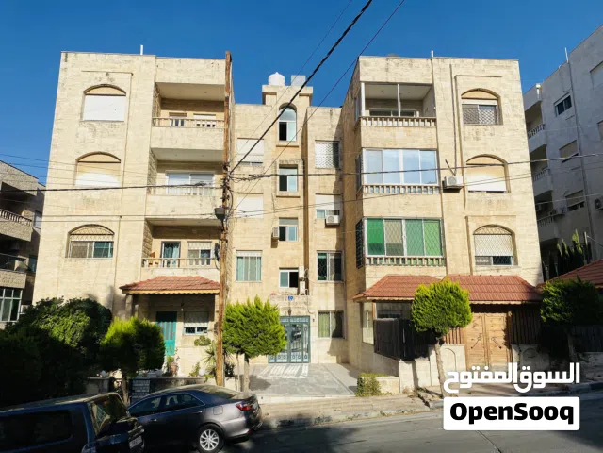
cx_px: 302
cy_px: 226
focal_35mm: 26
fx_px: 453
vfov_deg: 53.1
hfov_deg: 67.3
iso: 32
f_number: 1.8
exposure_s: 1/5025
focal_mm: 4.25
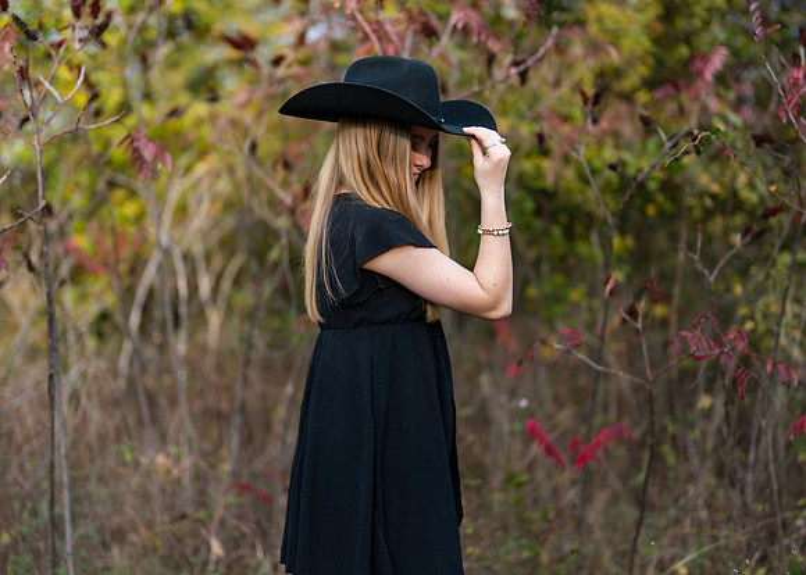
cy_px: 287
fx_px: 1325
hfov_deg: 33.8
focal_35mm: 58
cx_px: 406
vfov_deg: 24.5
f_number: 1.2
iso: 100
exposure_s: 1/2500
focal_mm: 50
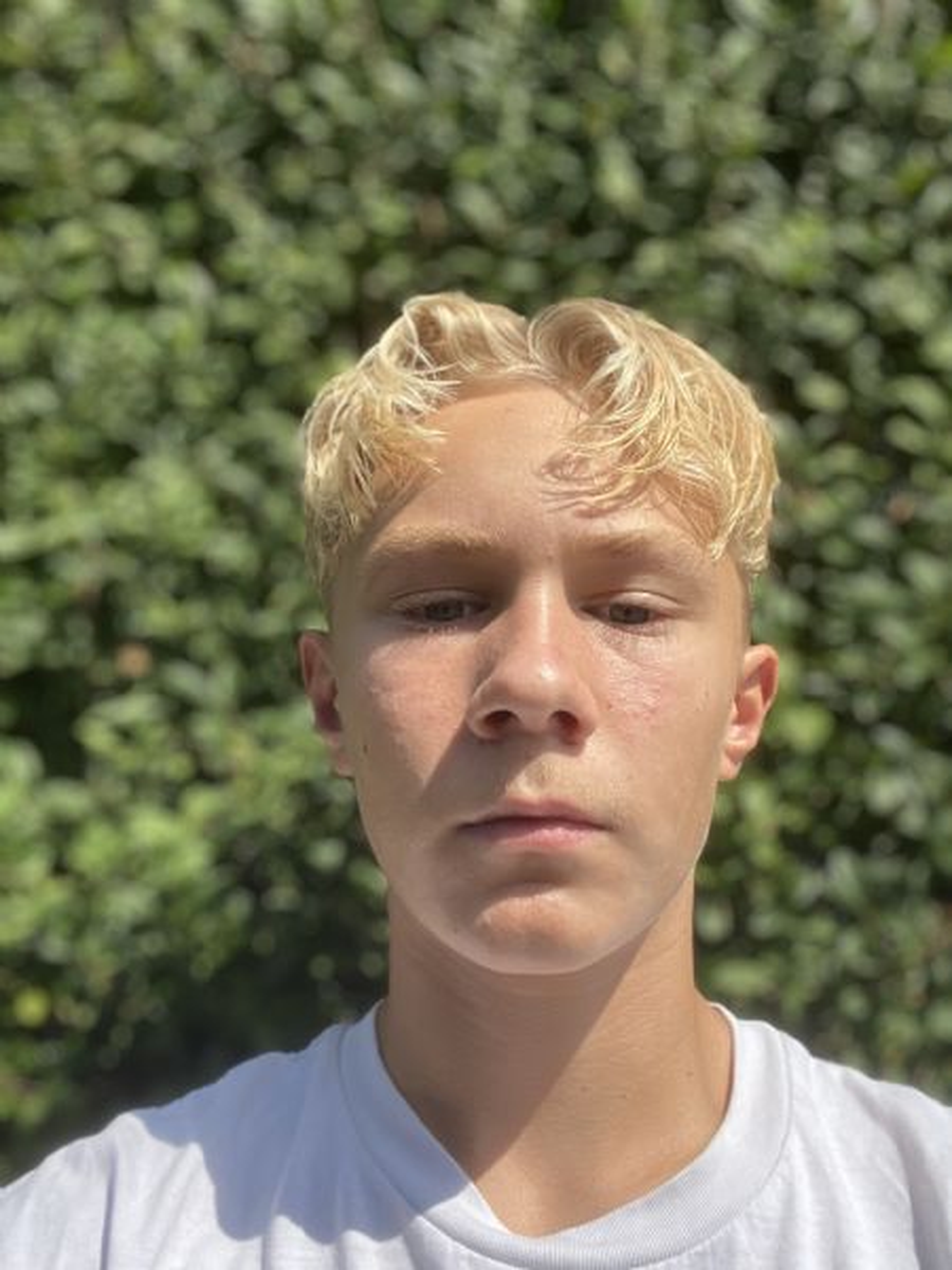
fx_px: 1100
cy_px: 635
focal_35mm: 30
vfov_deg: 60.0
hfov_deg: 46.8
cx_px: 476
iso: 25
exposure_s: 1/1000
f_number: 2.2
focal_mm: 2.71
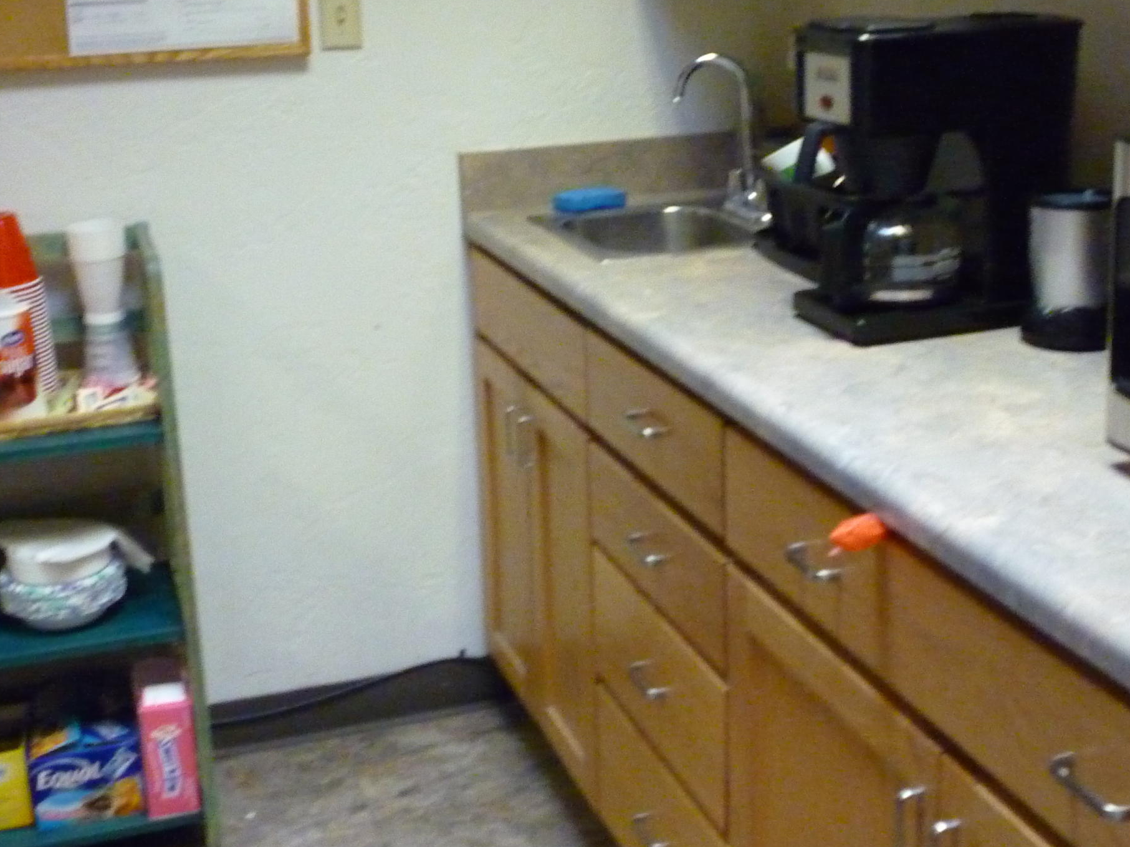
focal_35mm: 48
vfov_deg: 30.0
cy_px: 259
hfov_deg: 39.7
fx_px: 1567
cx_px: 578
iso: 800
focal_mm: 5.2
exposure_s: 1/40
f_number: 3.3
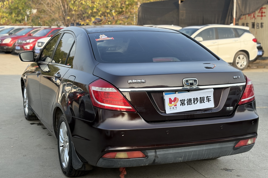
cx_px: 136
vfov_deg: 24.6
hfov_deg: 36.2
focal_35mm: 55
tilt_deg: -6.8
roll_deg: -0.2
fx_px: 409
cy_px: 88
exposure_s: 1/680
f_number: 1.6
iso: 40
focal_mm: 5.96
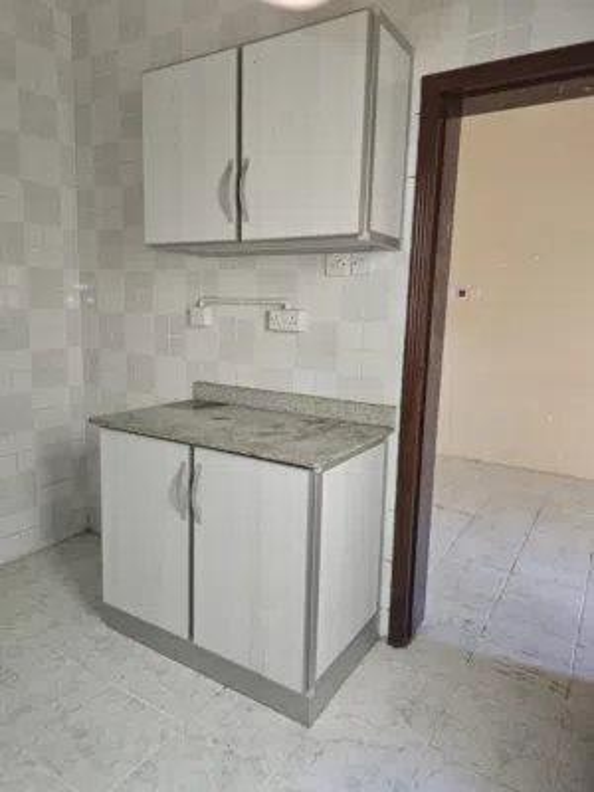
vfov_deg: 73.9
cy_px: 396
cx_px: 297
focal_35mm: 23
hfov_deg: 58.9
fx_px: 526
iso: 640
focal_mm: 6.3
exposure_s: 1/60
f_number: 1.7
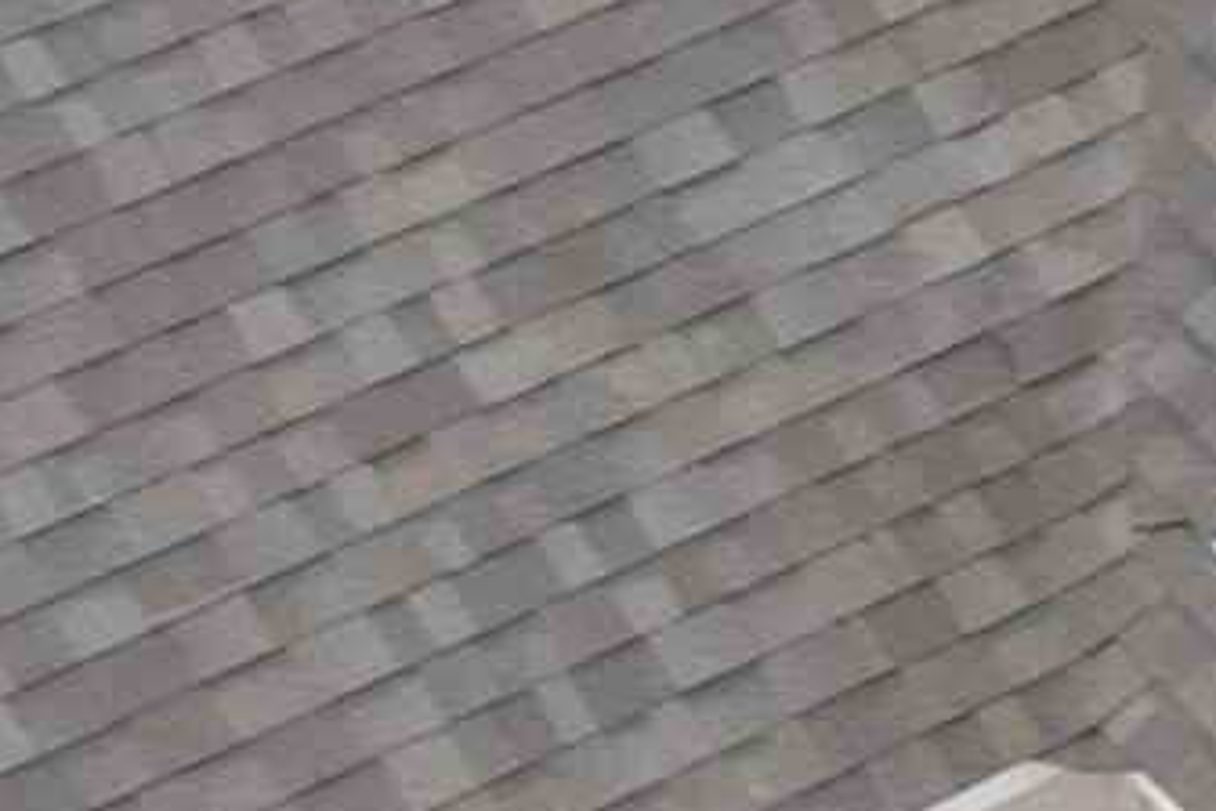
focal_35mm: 190
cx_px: 1068
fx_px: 6417
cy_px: 257
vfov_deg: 7.2
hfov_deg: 10.8
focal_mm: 4.5
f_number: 2.8
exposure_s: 1/60
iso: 100
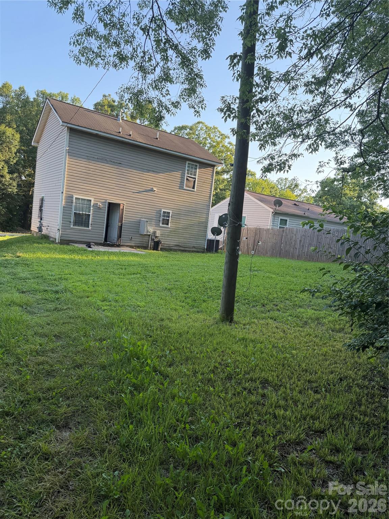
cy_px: 260
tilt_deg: -5.3
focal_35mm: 24
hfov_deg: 56.8
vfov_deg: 71.6
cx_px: 194
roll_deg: -7.4
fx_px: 360
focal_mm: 6.76
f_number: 1.78
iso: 100
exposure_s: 1/683
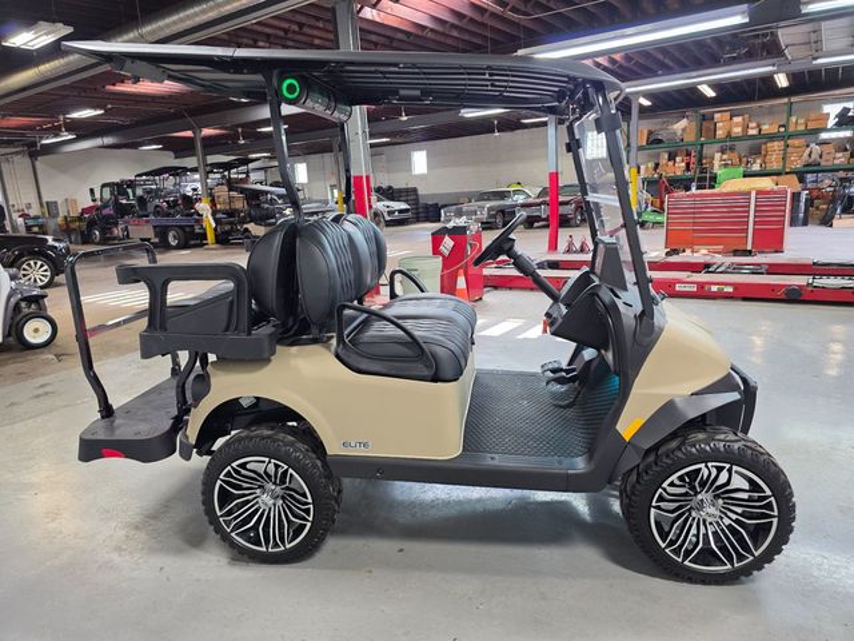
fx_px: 567
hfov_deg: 73.9
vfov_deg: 58.9
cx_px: 427
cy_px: 320
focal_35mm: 23
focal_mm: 6.3
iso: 125
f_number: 1.7
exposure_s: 1/120
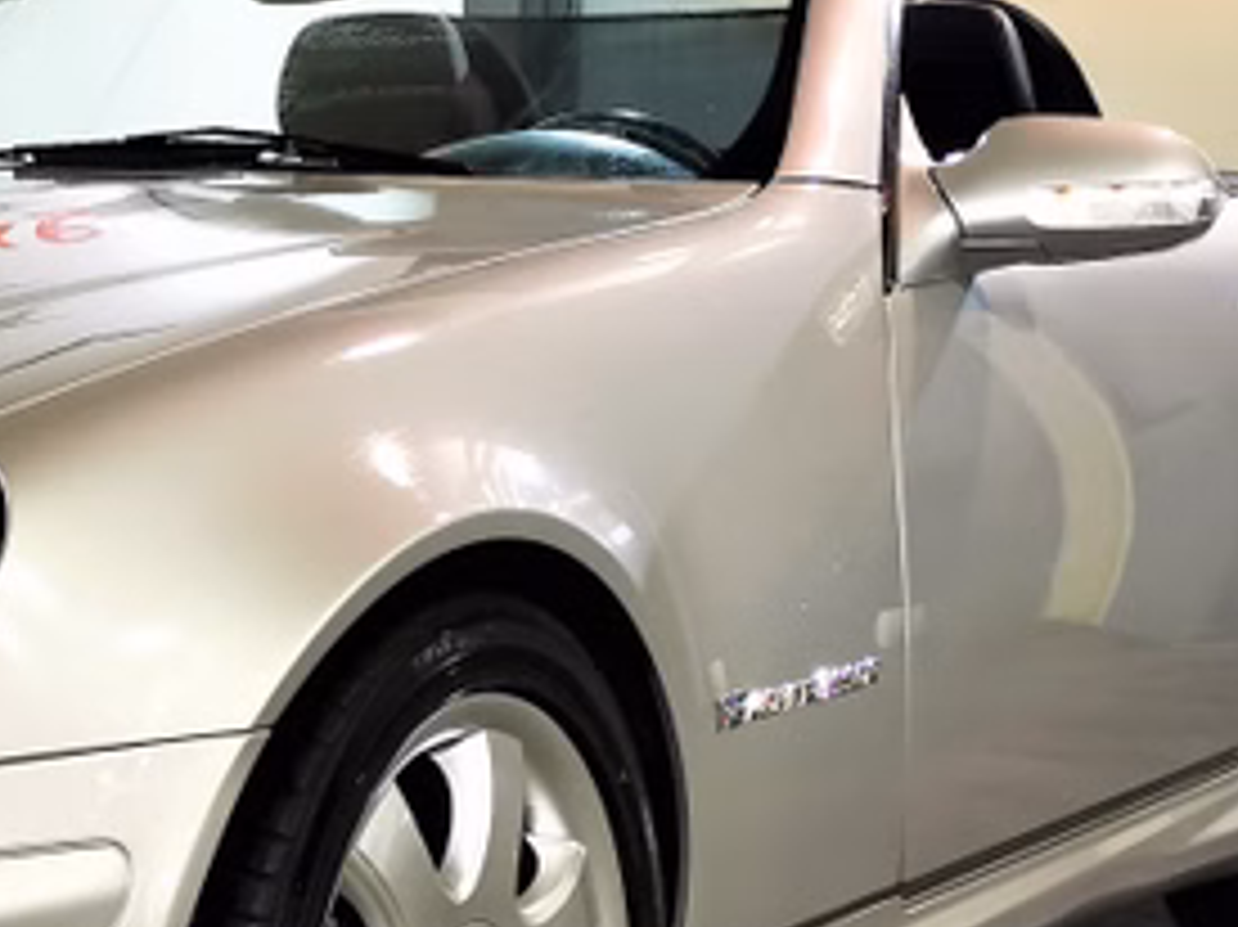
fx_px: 3432
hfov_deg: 19.7
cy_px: 580
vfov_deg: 15.4
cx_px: -54
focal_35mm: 96
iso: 100
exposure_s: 1/50
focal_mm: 5.58
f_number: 1.8
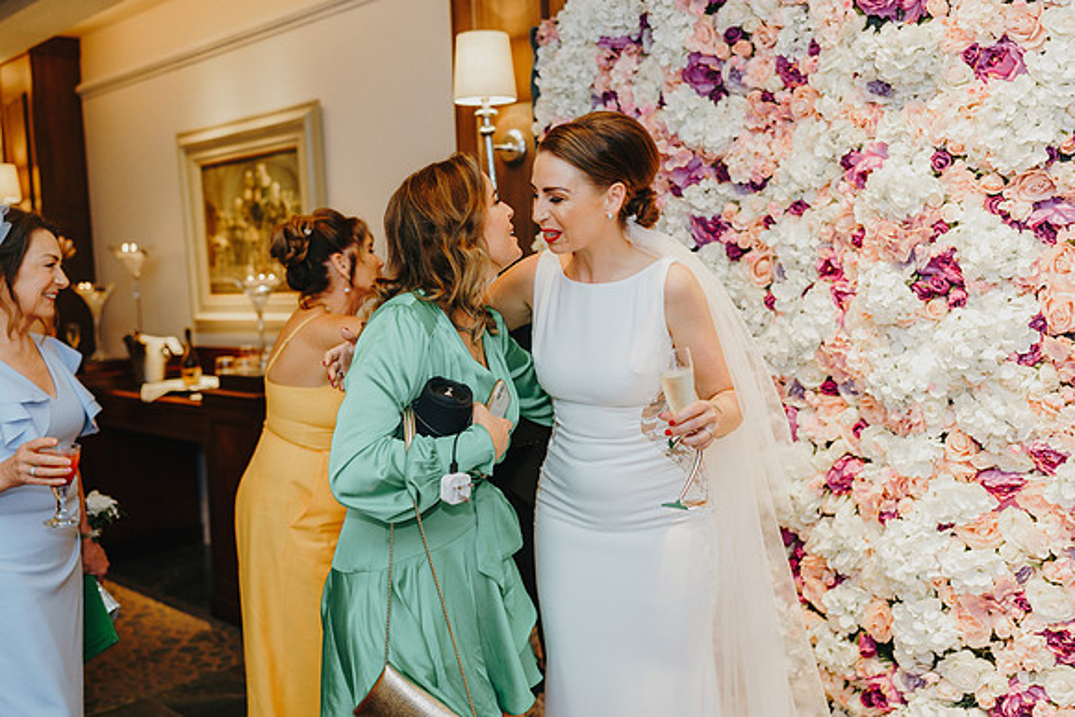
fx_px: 1045
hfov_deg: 54.4
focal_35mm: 35
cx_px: 538
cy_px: 358
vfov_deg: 37.9
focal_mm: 35
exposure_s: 1/200
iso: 640
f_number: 2.2
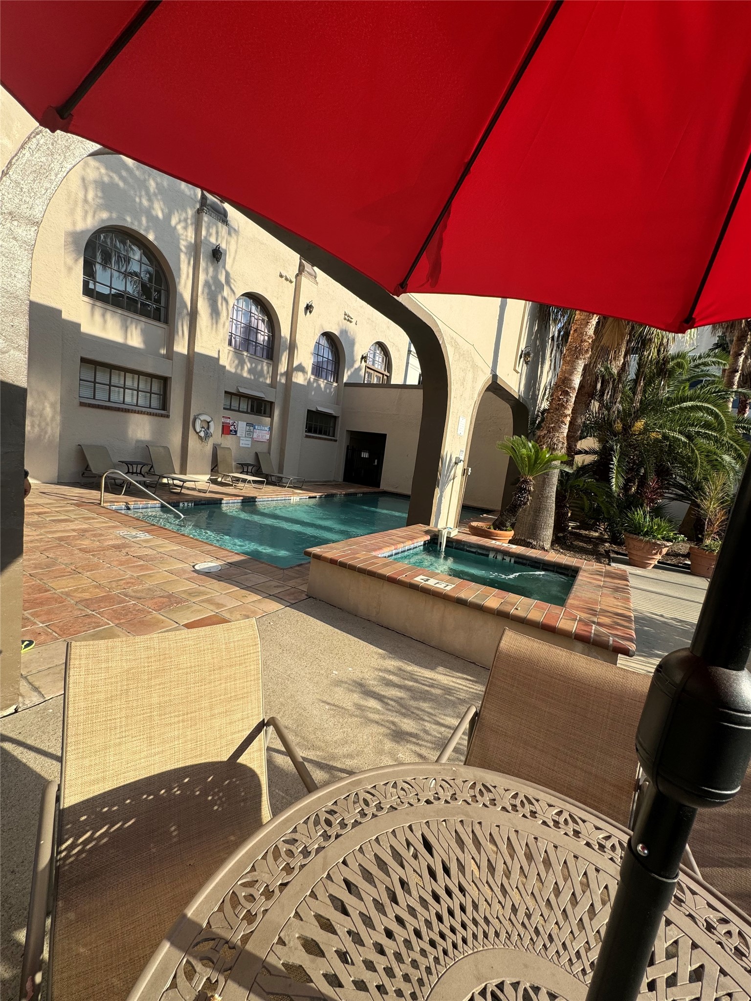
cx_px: 376
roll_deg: -6.9
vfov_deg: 102.1
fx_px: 405
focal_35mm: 14
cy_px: 500
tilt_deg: -6.0
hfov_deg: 85.7
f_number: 2.2
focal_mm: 2.22
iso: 50
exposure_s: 1/1395
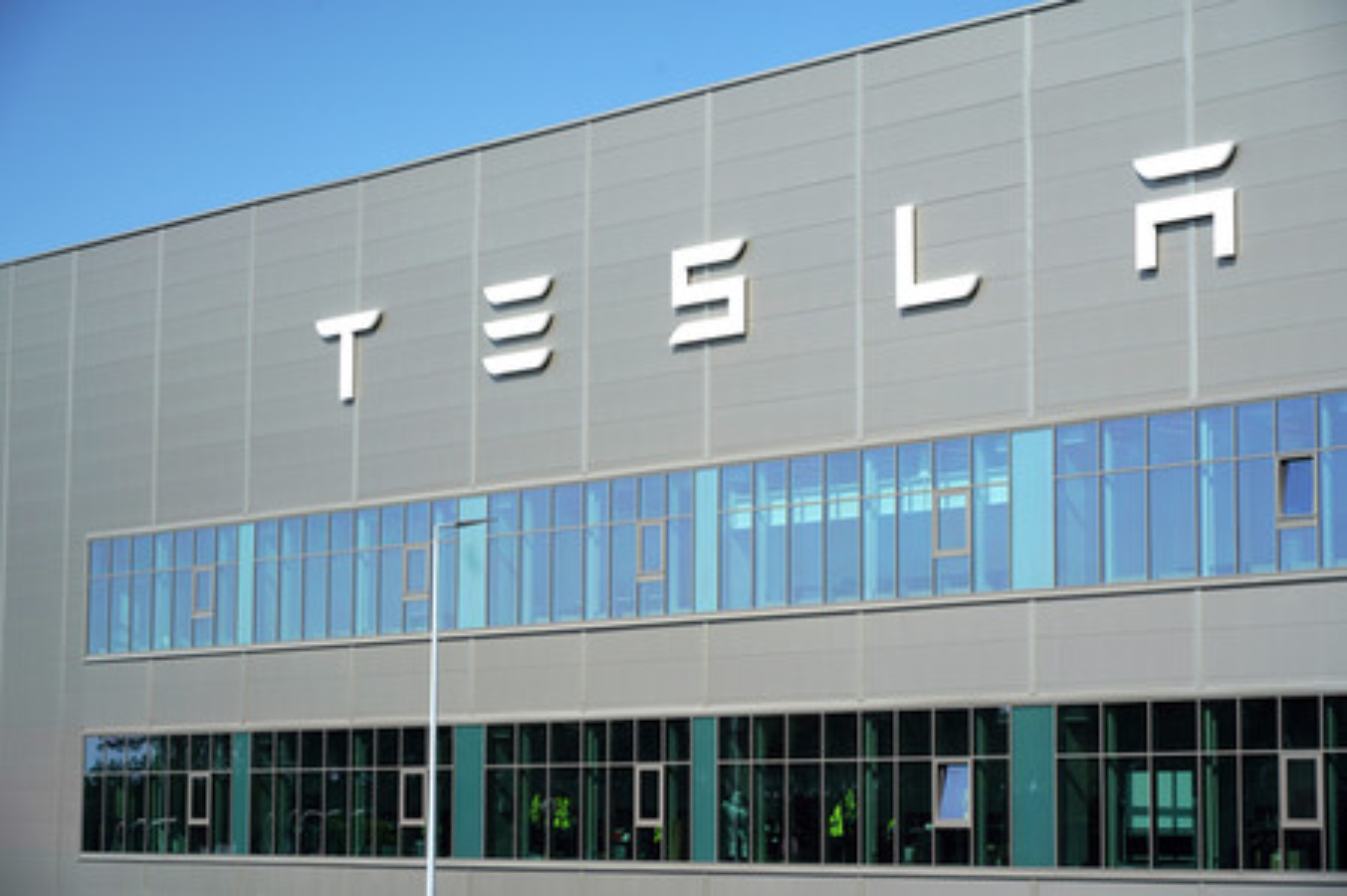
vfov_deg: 16.6
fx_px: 3066
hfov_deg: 24.8
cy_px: 448
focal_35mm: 82
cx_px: 674
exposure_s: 1/160
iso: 100
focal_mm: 82
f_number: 8
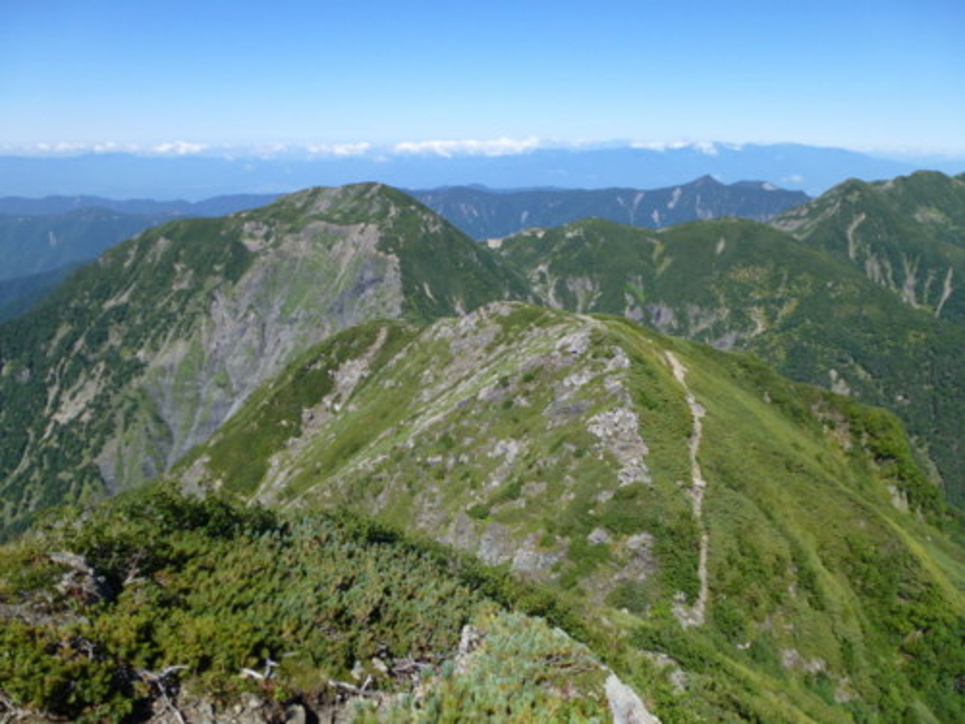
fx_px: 669
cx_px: 482
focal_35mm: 24
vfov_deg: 56.8
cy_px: 362
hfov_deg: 71.6
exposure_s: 1/640
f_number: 4
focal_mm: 4.3
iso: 100
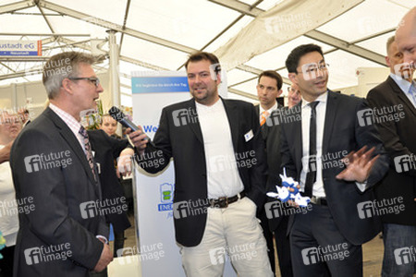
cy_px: 138
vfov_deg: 41.7
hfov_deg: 59.5
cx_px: 208
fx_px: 364
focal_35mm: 32
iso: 400
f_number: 5
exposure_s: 1/60
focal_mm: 21
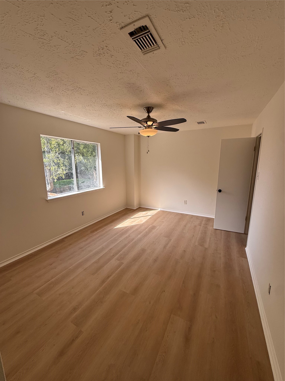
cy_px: 190
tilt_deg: -10.0
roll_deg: +0.5
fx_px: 154
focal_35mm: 14
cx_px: 142
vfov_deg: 102.1
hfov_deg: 85.7
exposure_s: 1/395
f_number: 2.2
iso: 64
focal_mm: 2.22
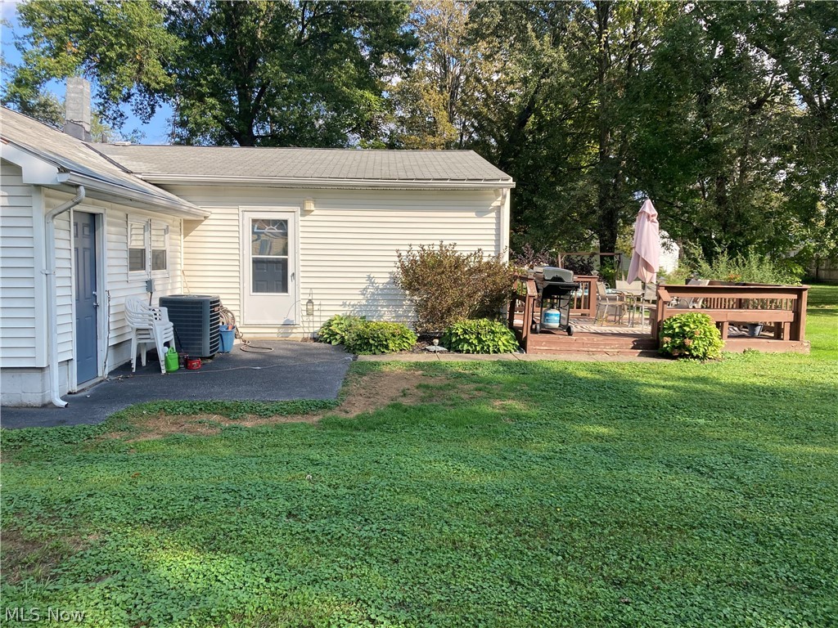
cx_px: 419
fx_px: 678
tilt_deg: -3.4
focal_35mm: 28
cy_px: 314
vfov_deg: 49.7
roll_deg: -1.0
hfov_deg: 63.4
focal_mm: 3.99
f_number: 1.8
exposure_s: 1/1080
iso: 20
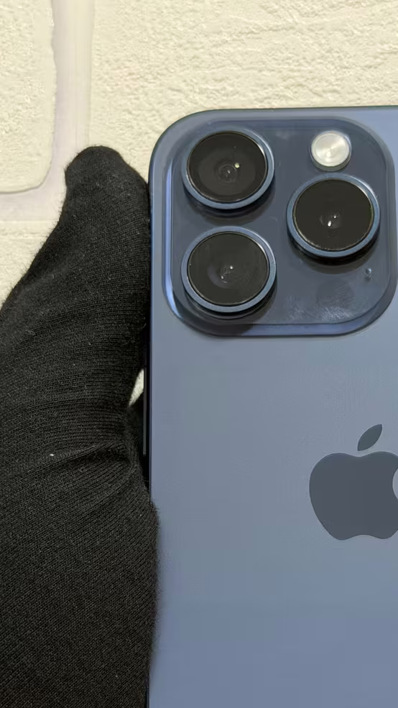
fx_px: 1594
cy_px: 549
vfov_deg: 24.7
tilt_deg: +3.9
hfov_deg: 14.1
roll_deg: -0.2
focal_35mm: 85
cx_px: 339
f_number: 1.78
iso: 125
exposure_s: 1/50
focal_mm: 6.76
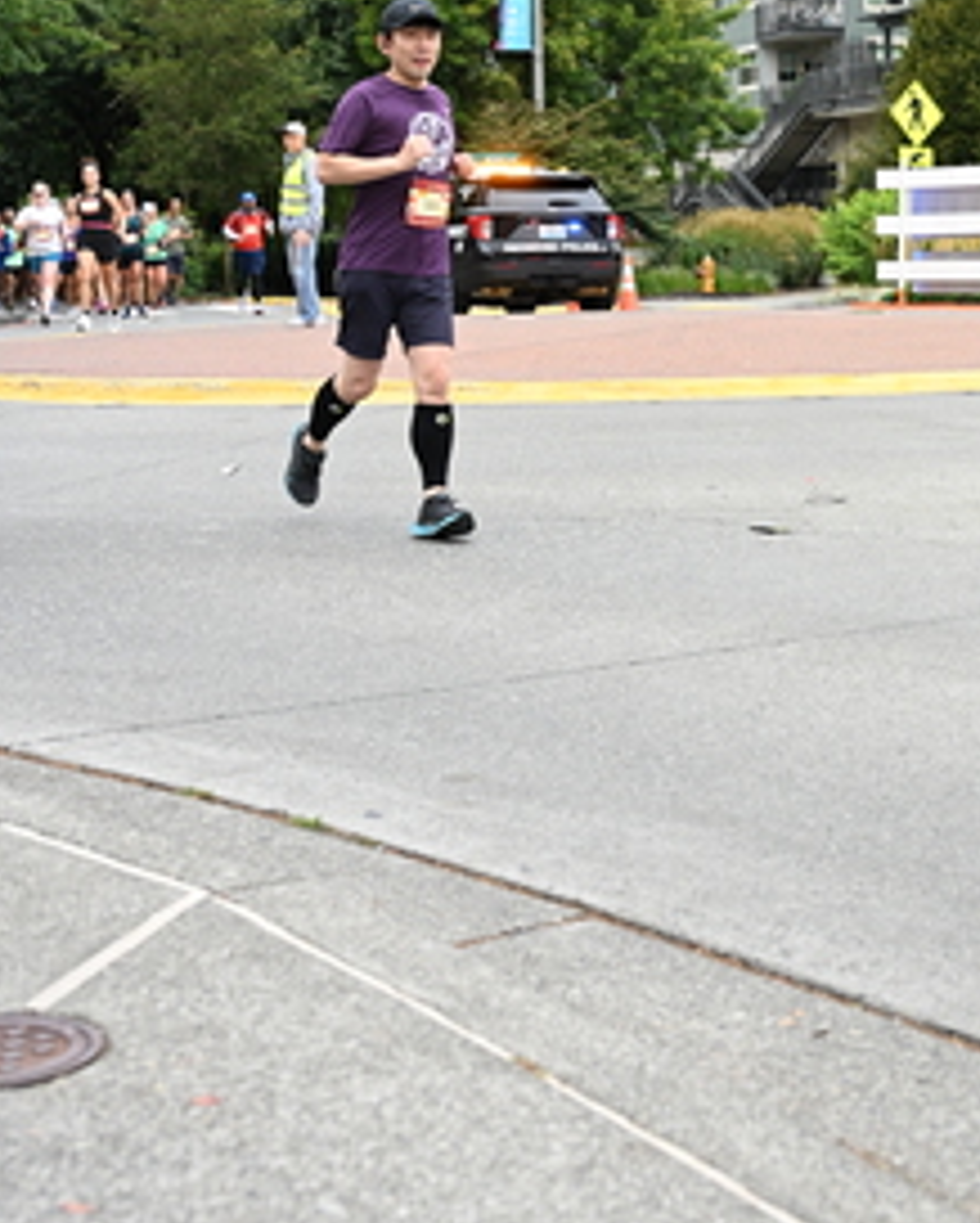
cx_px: 793
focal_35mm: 72
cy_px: 310
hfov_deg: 21.0
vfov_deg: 26.1
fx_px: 2607
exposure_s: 1/800
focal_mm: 38
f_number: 4
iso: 1600
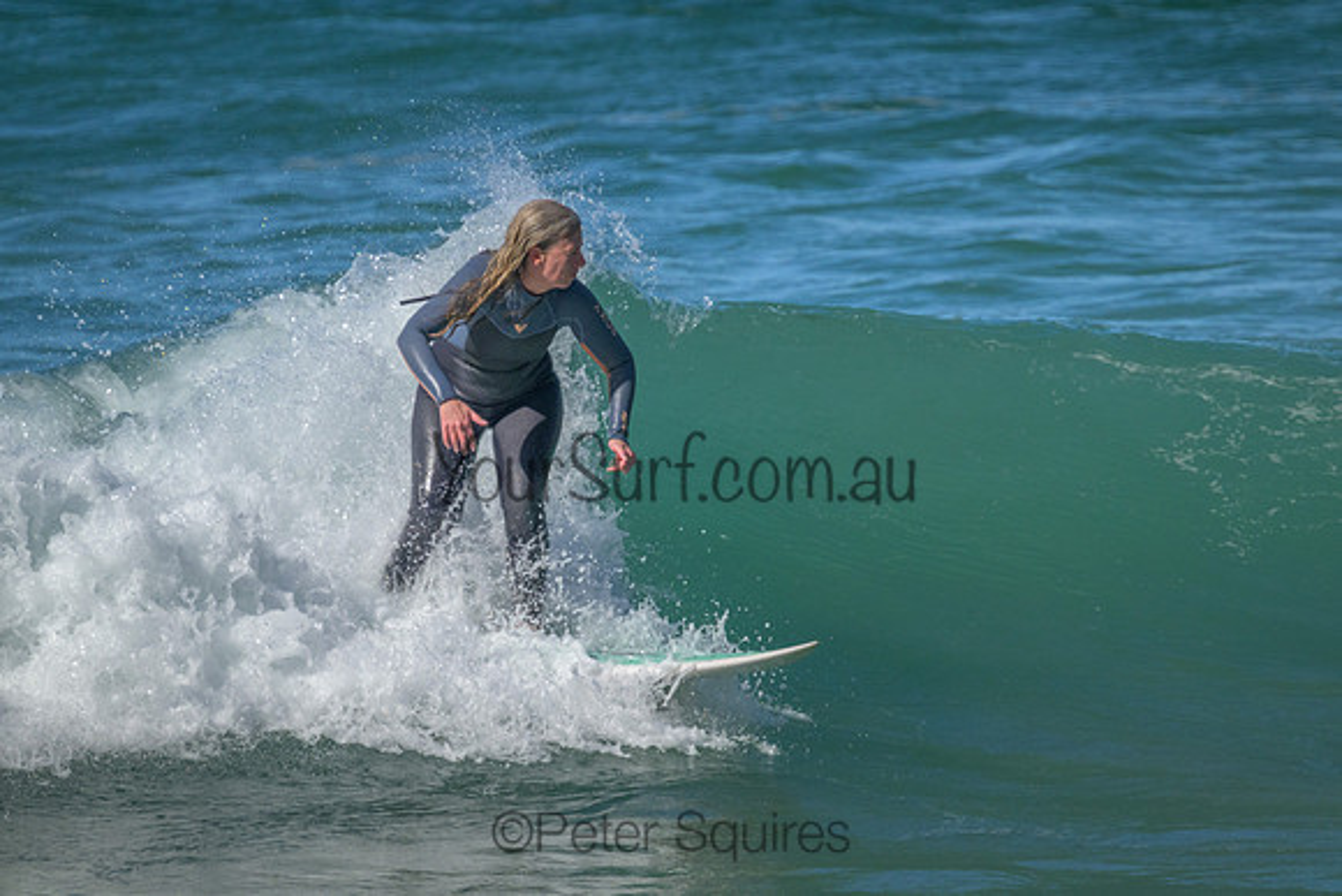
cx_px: 671
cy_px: 448
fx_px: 29828
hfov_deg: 2.6
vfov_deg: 1.7
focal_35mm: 800
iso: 2500
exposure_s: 1/2000
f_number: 11
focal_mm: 800
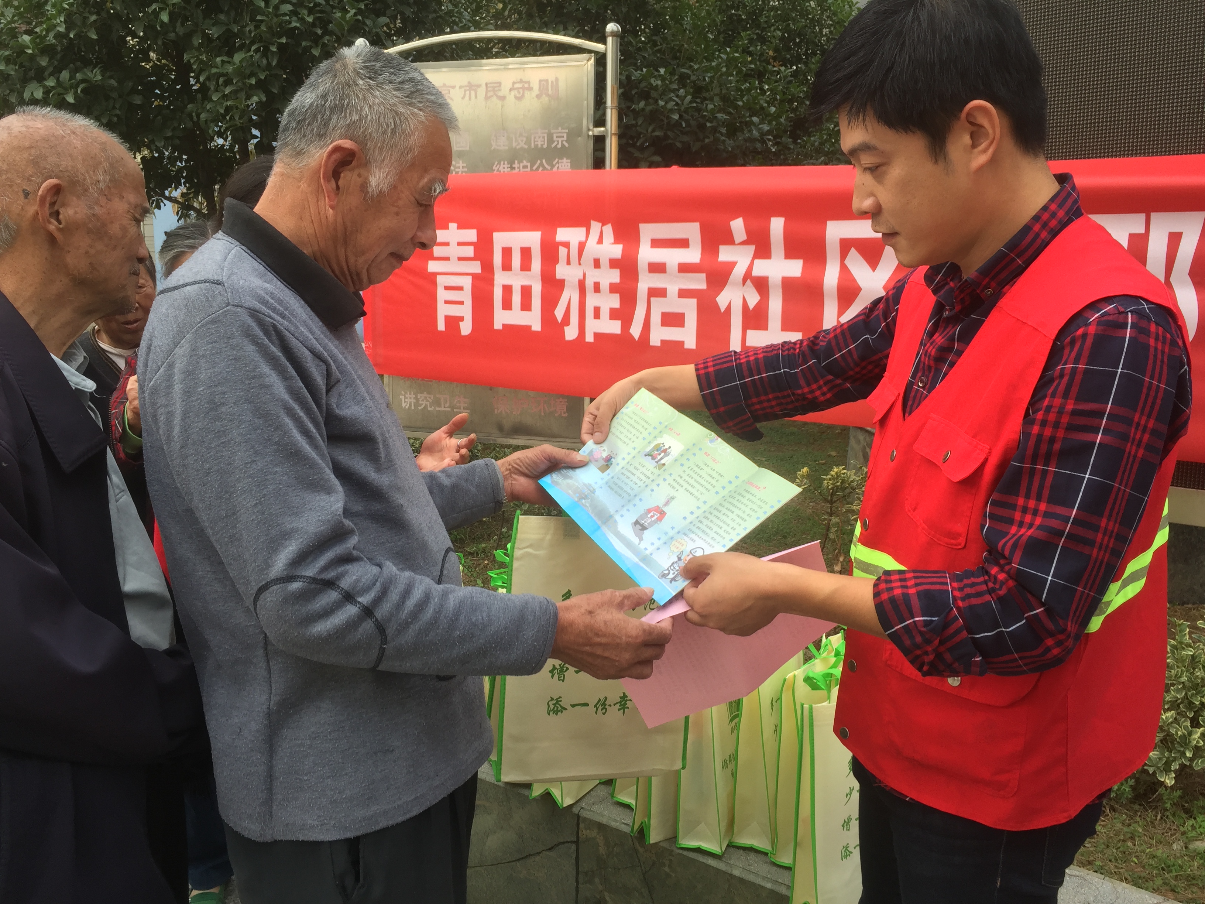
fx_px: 1010
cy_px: 452
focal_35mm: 29
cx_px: 602
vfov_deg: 48.2
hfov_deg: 61.7
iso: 32
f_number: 2.2
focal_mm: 4.15
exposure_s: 1/168
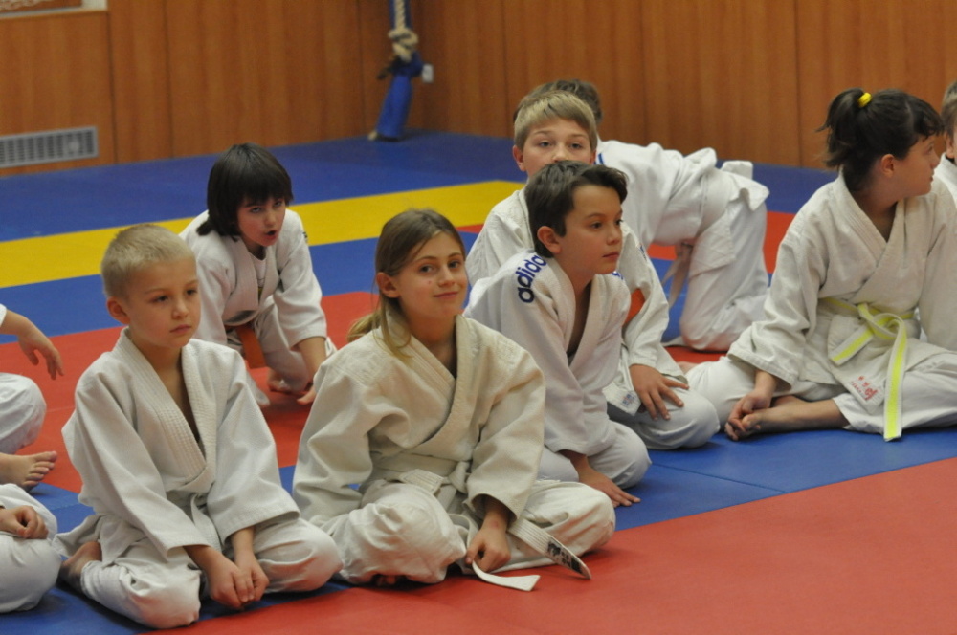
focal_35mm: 105
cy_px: 318
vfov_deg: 13.0
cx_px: 478
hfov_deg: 19.5
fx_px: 2788
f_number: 3.5
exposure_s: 1/200
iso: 1600
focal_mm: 70
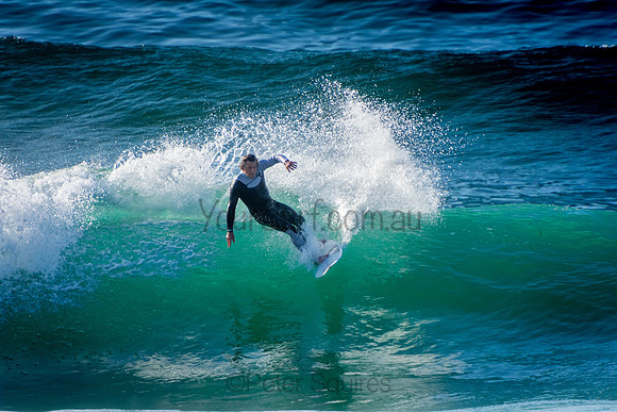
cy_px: 206
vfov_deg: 2.3
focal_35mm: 600
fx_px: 10285
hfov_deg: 3.4
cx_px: 308
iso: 320
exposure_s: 1/2000
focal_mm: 400
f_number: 5.6
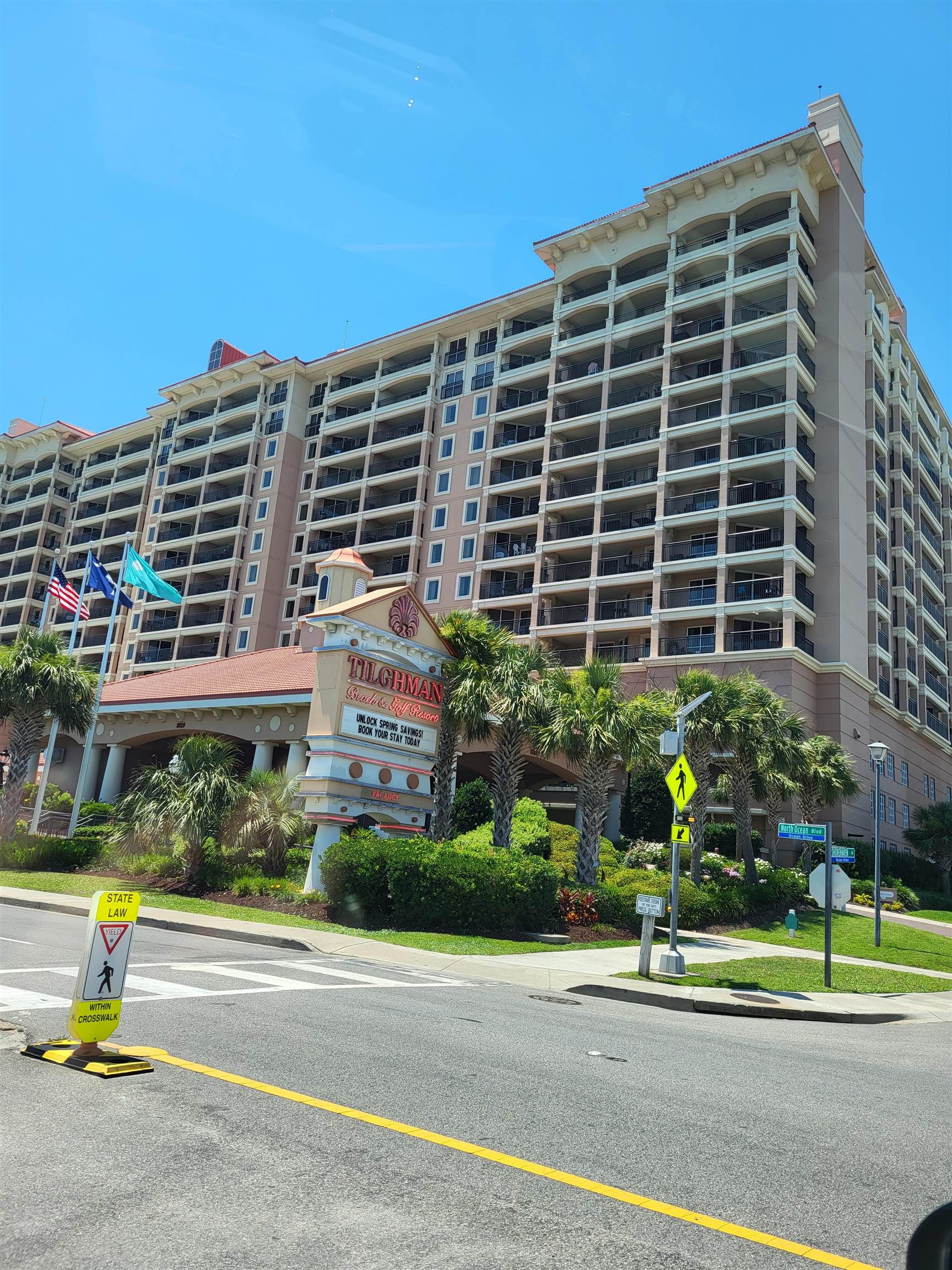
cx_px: 476
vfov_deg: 67.3
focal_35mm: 26
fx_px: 953
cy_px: 635
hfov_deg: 53.1
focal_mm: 5.4
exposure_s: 1/1584
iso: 40
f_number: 1.8
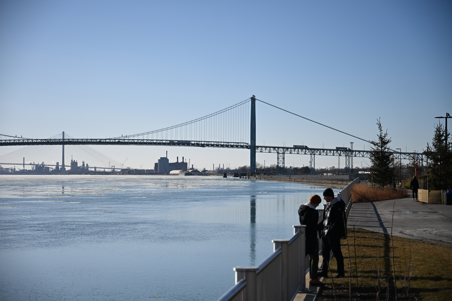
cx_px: 226
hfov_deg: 28.8
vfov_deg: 19.5
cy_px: 150
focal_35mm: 70
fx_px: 879
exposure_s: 1/3200
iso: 125
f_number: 4
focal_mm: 70
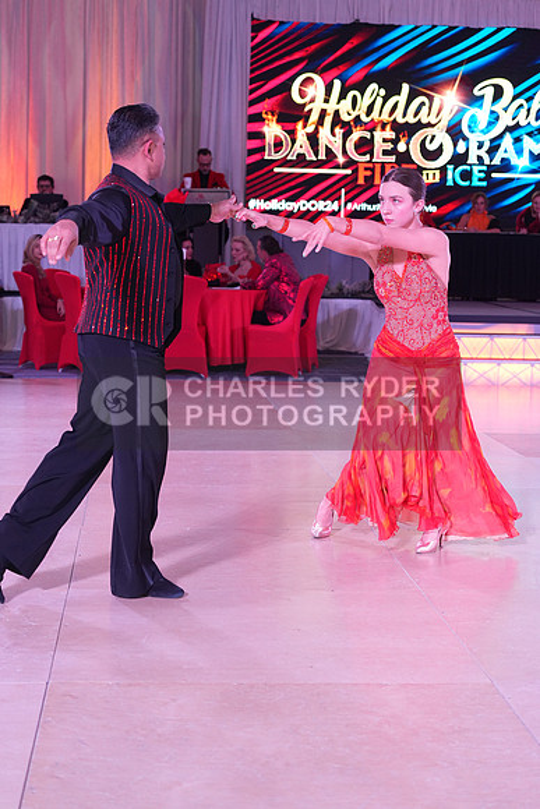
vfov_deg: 28.8
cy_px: 404
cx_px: 270
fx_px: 1574
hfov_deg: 19.5
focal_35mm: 70
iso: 1600
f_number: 5
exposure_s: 1/200
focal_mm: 70
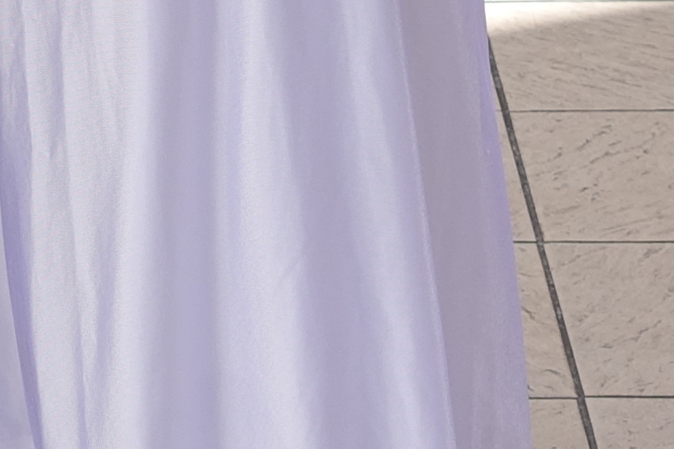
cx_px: -261
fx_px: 3706
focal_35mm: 198
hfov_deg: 10.1
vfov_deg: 6.8
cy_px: -383
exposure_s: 1/800
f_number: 2.8
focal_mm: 11.22
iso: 125
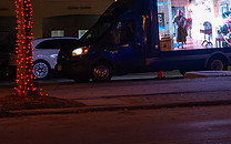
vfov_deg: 8.8
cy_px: -27
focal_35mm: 148
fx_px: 932
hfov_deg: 14.0
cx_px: 205
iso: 1600
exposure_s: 1/125
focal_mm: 52
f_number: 3.5
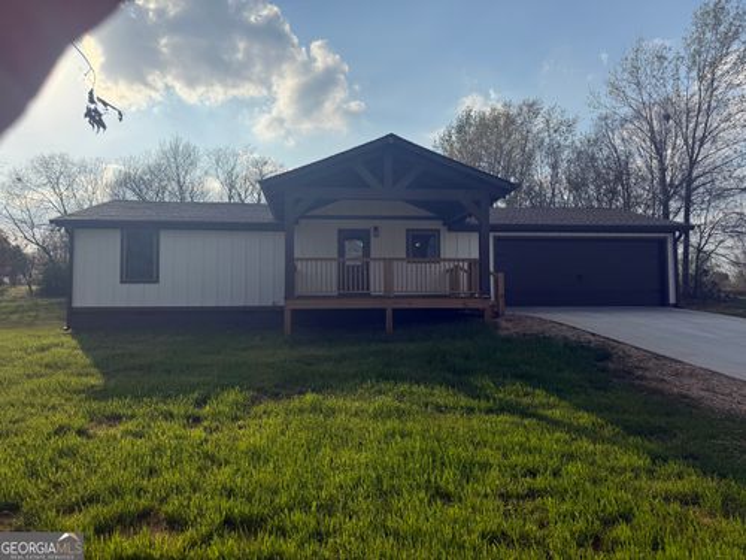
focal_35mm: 24
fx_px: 517
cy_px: 280
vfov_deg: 56.8
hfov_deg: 71.6
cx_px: 373
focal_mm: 6.76
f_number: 1.78
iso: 125
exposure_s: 1/9091
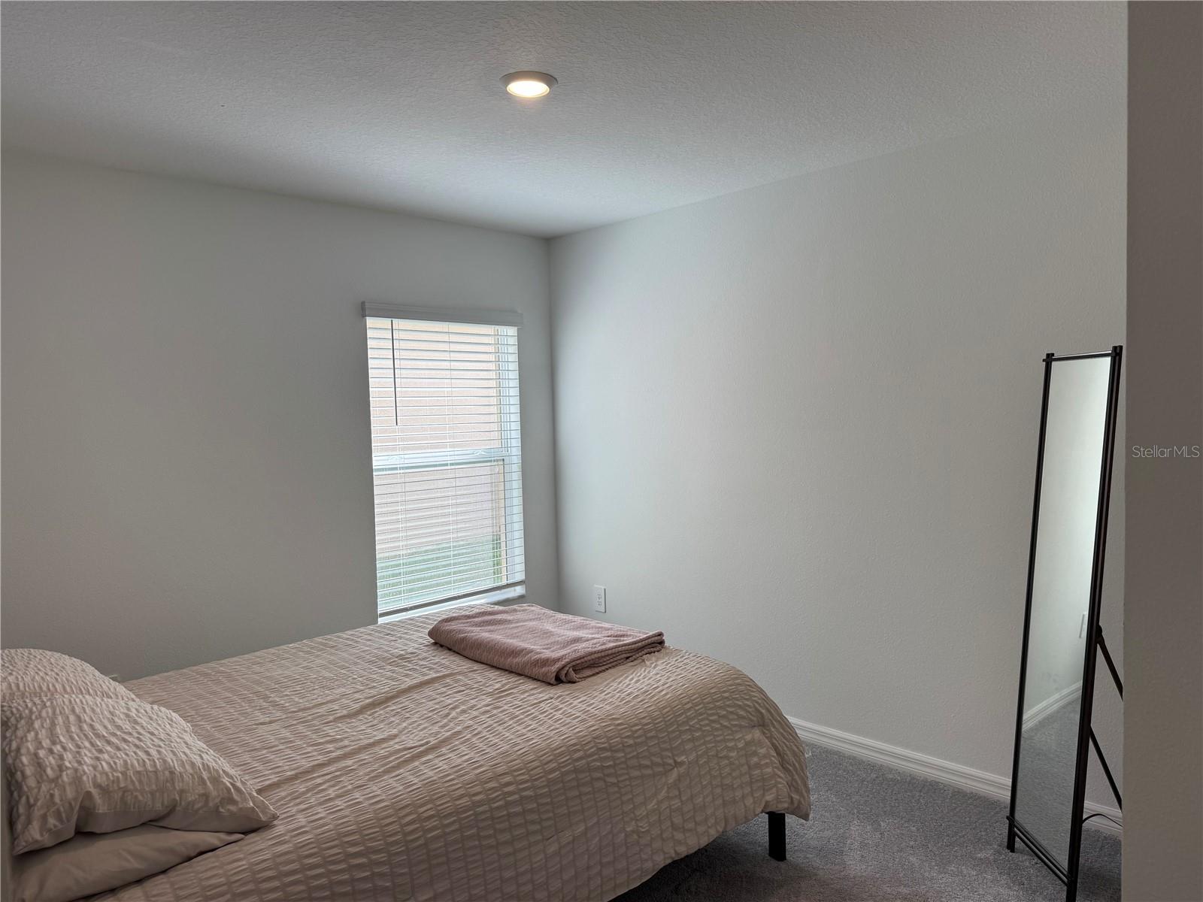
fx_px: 834
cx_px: 602
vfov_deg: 56.8
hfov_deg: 71.6
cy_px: 451
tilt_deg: -2.7
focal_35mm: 24
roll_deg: +1.8
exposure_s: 1/237
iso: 80
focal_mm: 6.76
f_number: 1.78
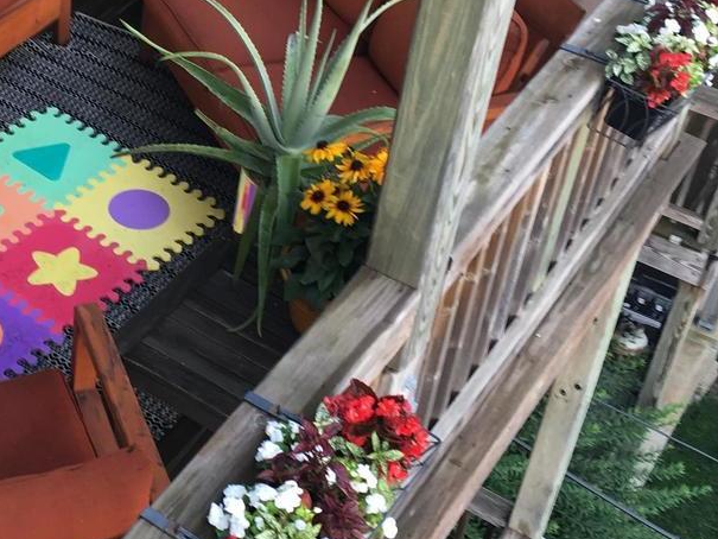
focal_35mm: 69
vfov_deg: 21.2
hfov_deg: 26.9
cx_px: 36
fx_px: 1431
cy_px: 142
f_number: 2.2
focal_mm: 4.15
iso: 25
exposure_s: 1/60
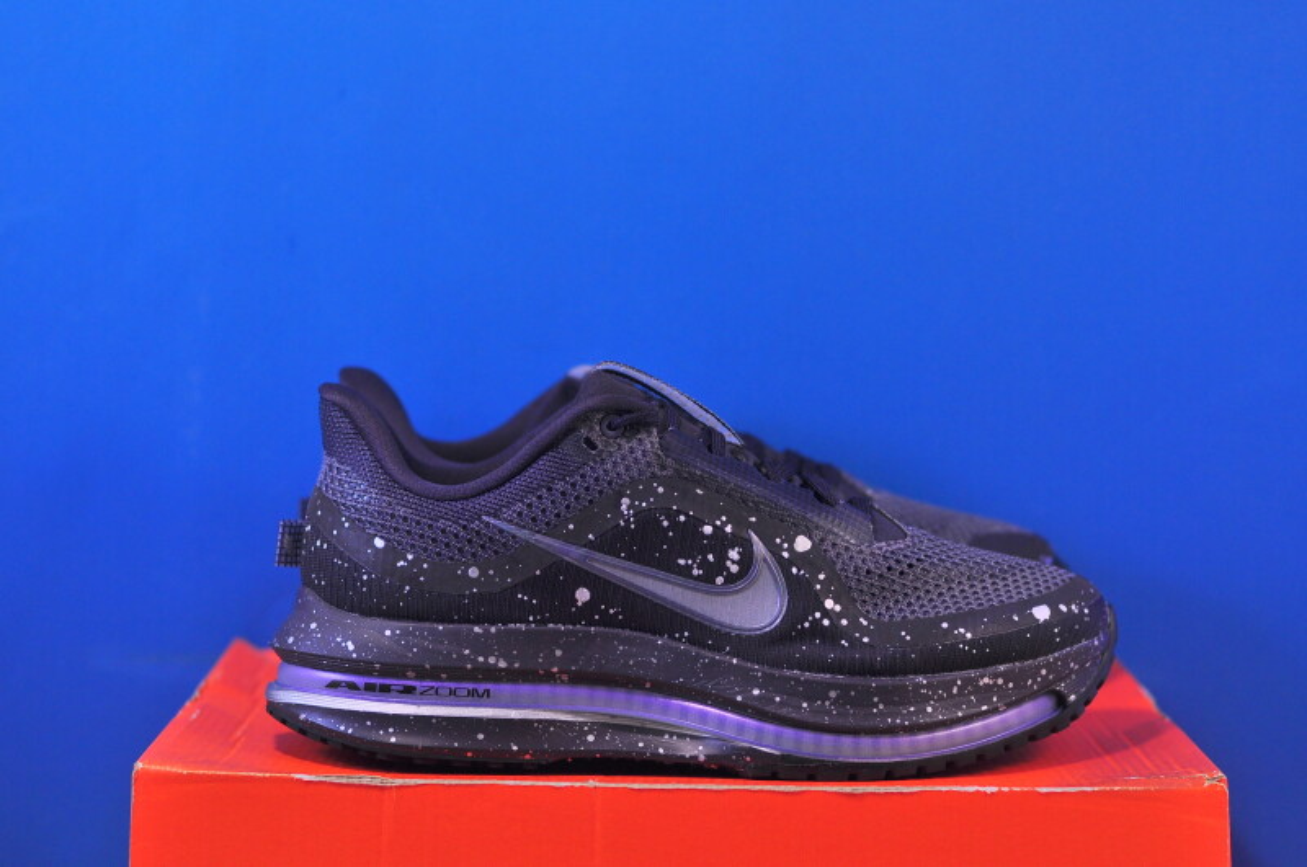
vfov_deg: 18.1
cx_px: 654
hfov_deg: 27.0
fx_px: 2719
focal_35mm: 75
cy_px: 434
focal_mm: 50
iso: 250
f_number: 2.8
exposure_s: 1/320
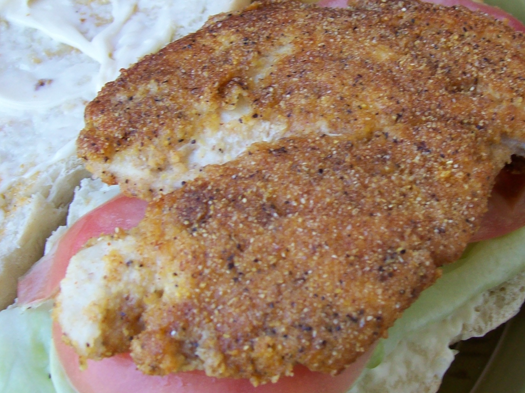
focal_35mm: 64
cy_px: 145
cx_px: 312
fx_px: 970
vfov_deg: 22.9
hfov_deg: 30.2
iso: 81
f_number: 2.7
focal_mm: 6
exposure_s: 1/64
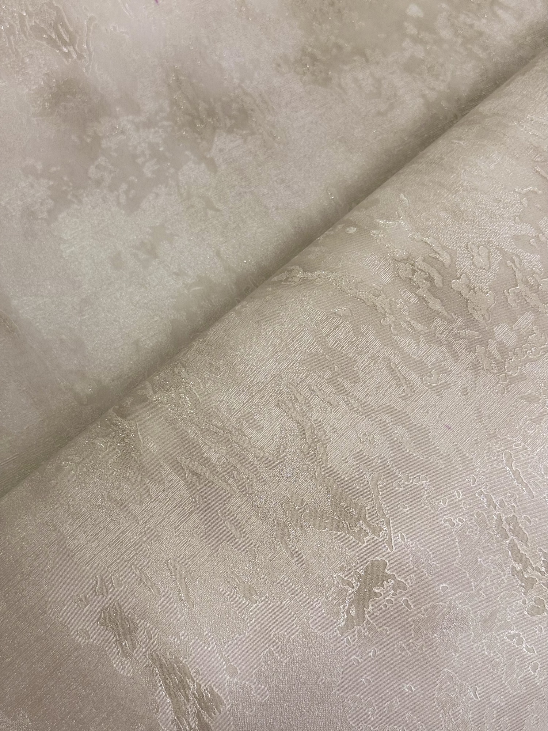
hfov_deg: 30.3
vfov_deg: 39.7
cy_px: 366
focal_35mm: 48
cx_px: 274
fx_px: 1013
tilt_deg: -62.9
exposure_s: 1/100
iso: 50
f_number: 1.78
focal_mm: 6.76
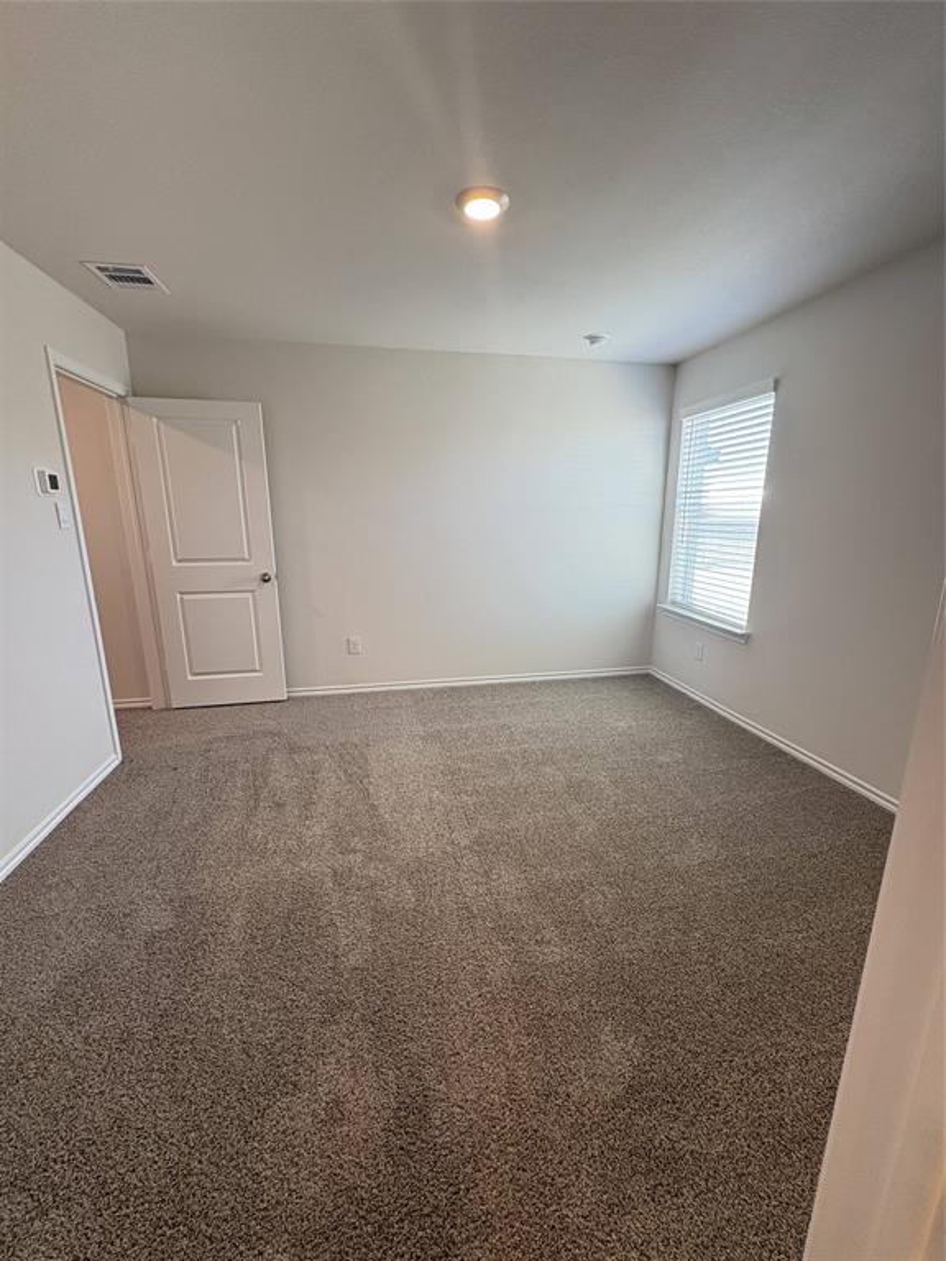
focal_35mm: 14
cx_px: 473
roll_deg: -0.3
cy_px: 630
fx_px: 510
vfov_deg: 102.1
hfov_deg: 85.7
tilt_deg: -13.0
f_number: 2.2
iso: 200
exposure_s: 1/60
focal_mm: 2.22
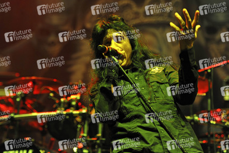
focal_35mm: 104
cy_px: 76
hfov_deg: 19.6
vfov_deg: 13.2
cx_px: 112
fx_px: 662
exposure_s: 1/160
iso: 800
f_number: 2.8
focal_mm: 98
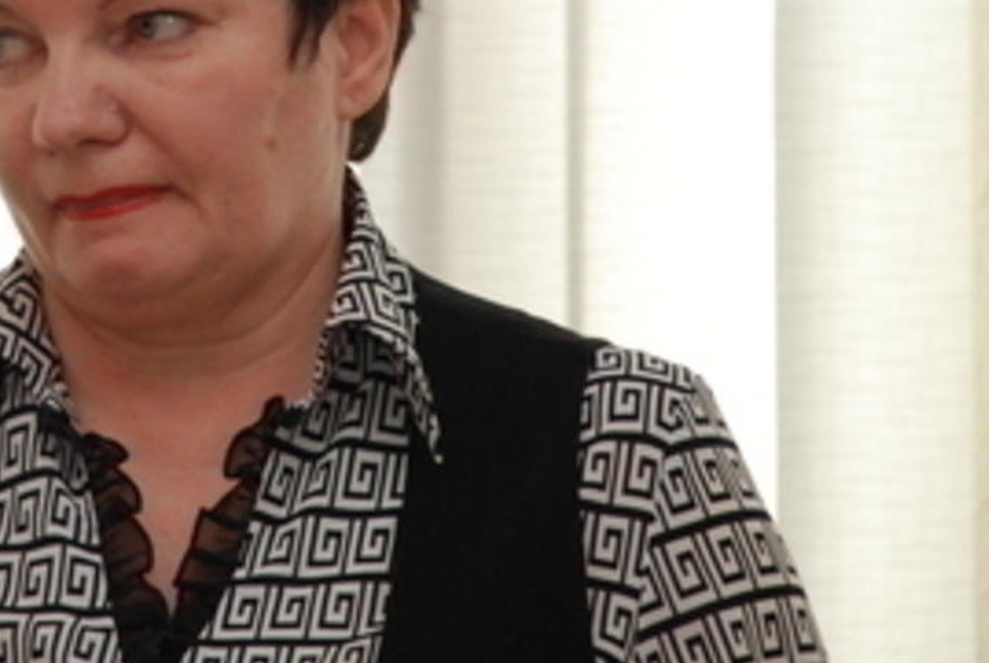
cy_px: 112
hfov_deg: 5.5
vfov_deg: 3.7
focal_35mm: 376
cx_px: 158
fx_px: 10345
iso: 1000
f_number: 5.6
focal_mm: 135
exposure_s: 1/125
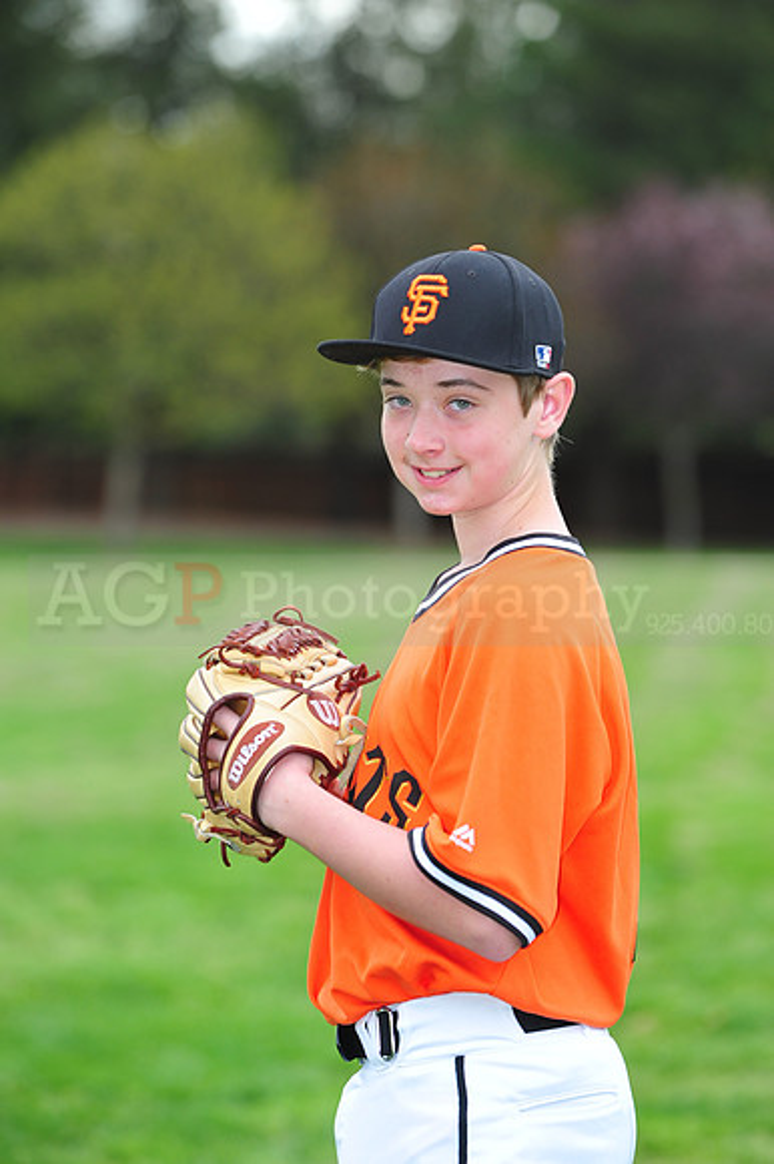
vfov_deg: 12.5
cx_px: 387
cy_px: 582
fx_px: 5327
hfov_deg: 8.3
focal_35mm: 165
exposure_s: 1/400
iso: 400
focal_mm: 165
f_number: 5
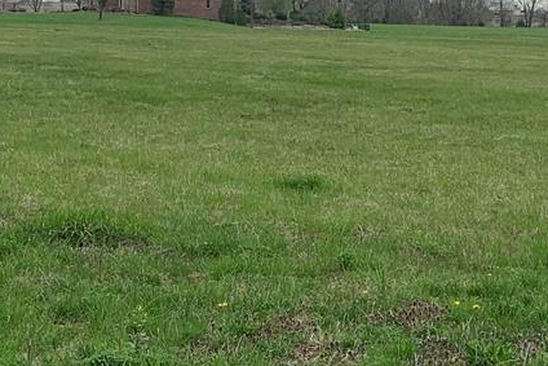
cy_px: 59
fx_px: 1553
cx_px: 262
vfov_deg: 13.3
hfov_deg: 20.0
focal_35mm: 102
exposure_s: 1/1779
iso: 25
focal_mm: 4.25
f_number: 1.8
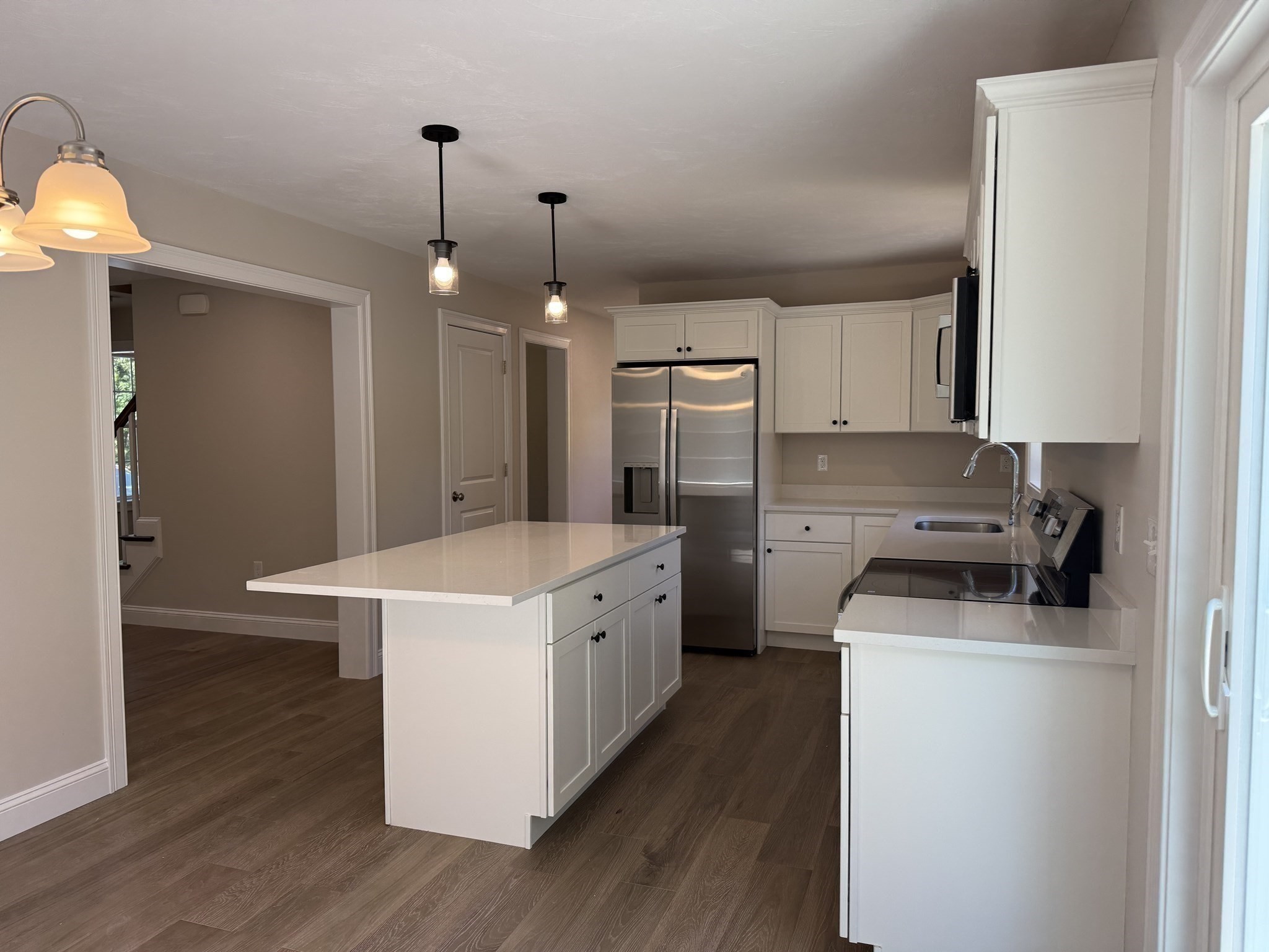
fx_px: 880
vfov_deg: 56.8
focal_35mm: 24
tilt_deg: -4.1
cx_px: 634
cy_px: 476
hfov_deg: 71.6
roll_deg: +0.2
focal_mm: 6.76
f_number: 1.78
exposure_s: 1/274
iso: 100
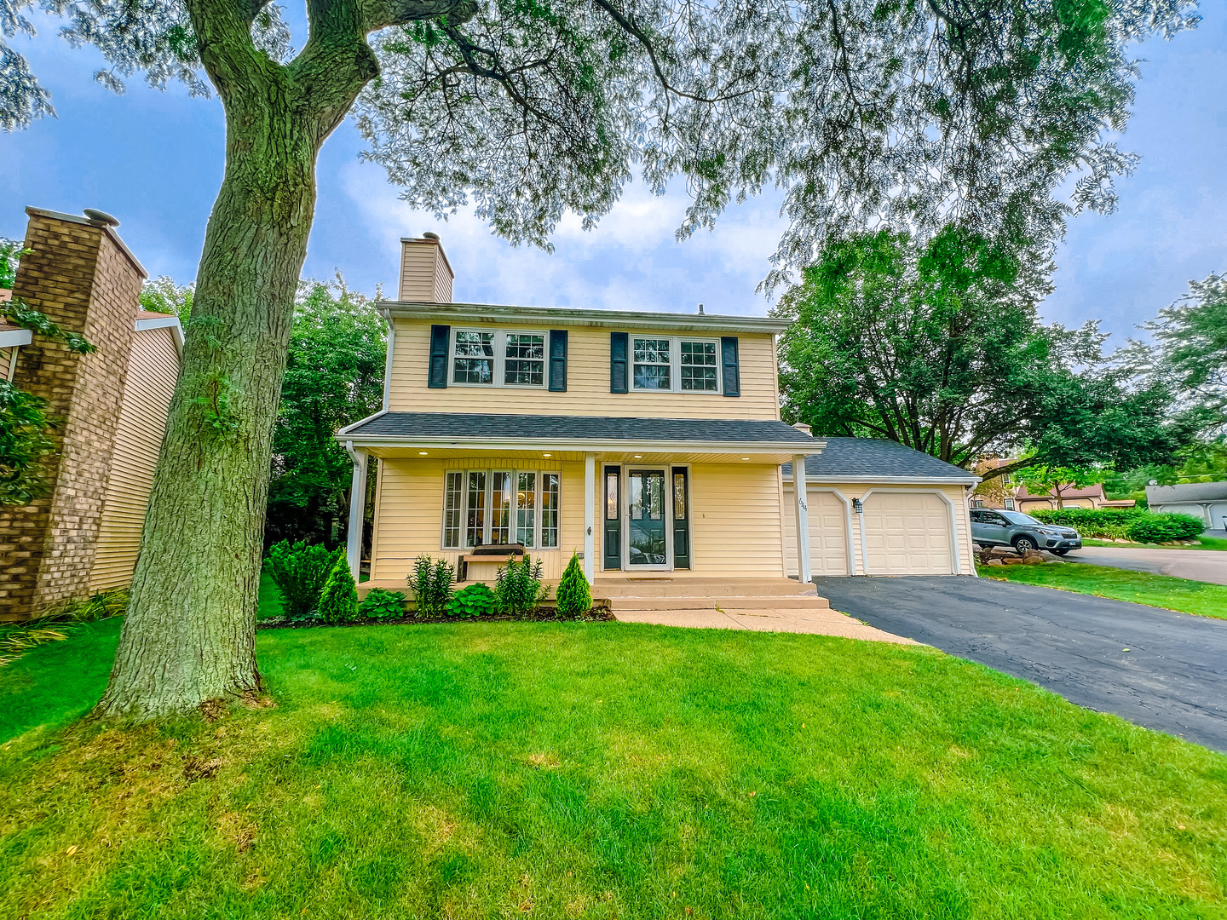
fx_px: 461
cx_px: 614
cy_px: 460
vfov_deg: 89.9
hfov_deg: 106.2
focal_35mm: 13
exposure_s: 1/160
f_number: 1.8
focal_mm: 1.57
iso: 32
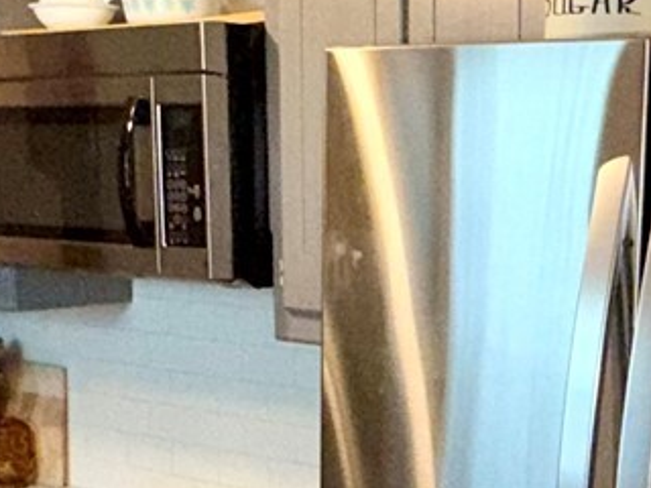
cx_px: 543
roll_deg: -0.9
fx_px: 1580
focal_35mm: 84
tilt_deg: -9.4
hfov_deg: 22.9
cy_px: 425
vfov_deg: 17.4
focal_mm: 2.22
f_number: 2.2
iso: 125
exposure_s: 1/60
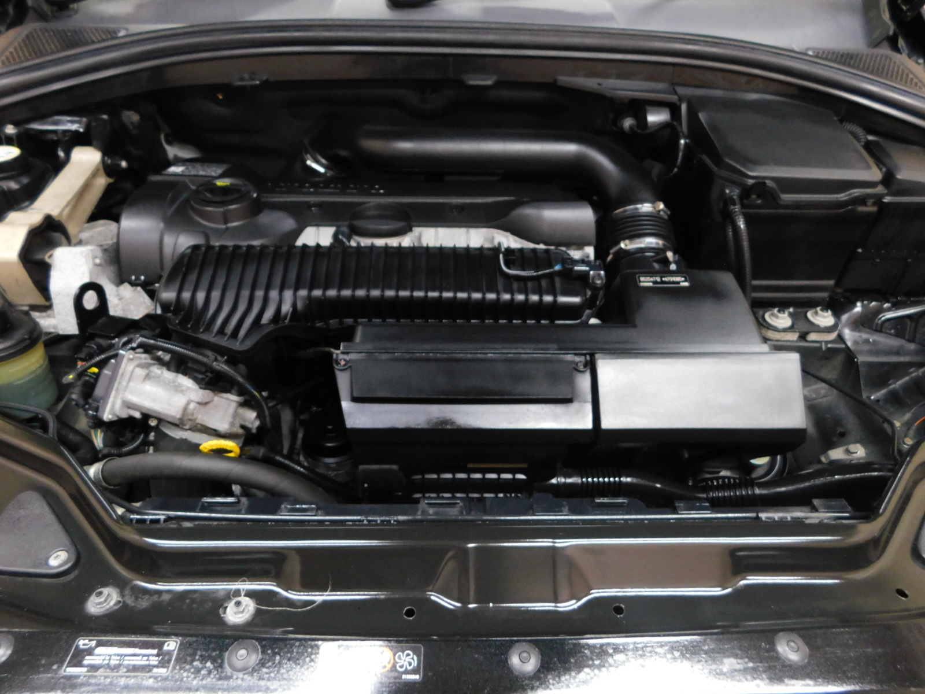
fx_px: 615
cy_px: 347
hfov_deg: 73.9
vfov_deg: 58.9
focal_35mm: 23
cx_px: 462
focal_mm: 4
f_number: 3
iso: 400
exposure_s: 1/15
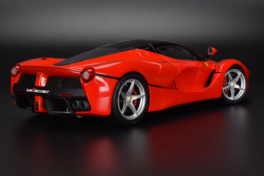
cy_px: 88
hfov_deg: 26.0
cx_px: 132
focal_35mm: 78
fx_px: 572
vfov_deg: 17.5
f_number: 20
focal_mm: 52
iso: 100
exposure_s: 1/1.6
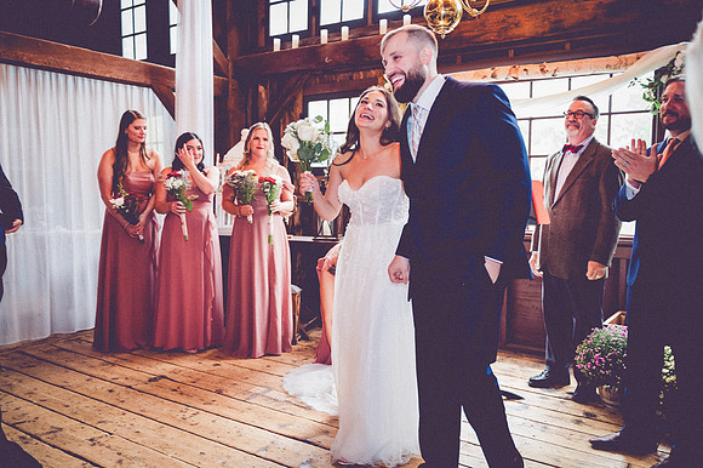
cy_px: 234
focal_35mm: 29
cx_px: 352
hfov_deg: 63.1
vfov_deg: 44.5
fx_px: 572
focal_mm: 28
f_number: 2.8
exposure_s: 1/200
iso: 5000
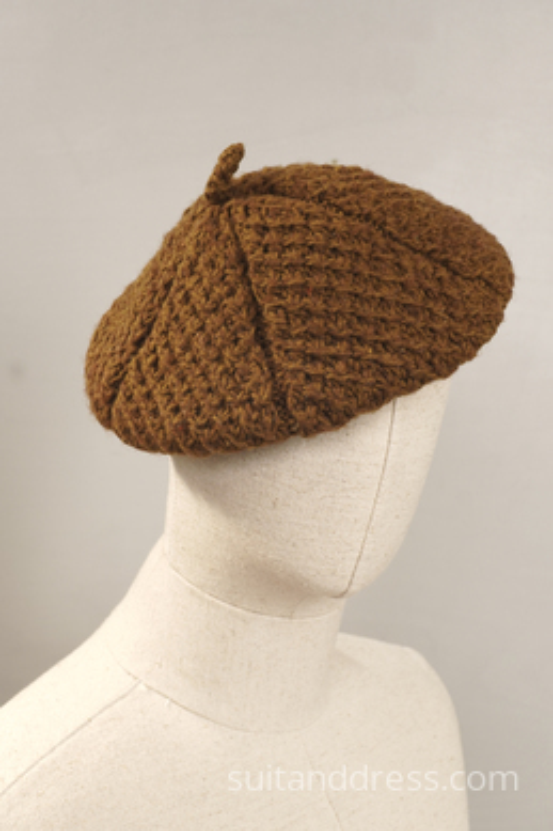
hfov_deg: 28.1
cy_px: 416
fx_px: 1107
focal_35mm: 48
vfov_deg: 41.1
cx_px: 276
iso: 250
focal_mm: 32
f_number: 7.1
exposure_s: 1/25
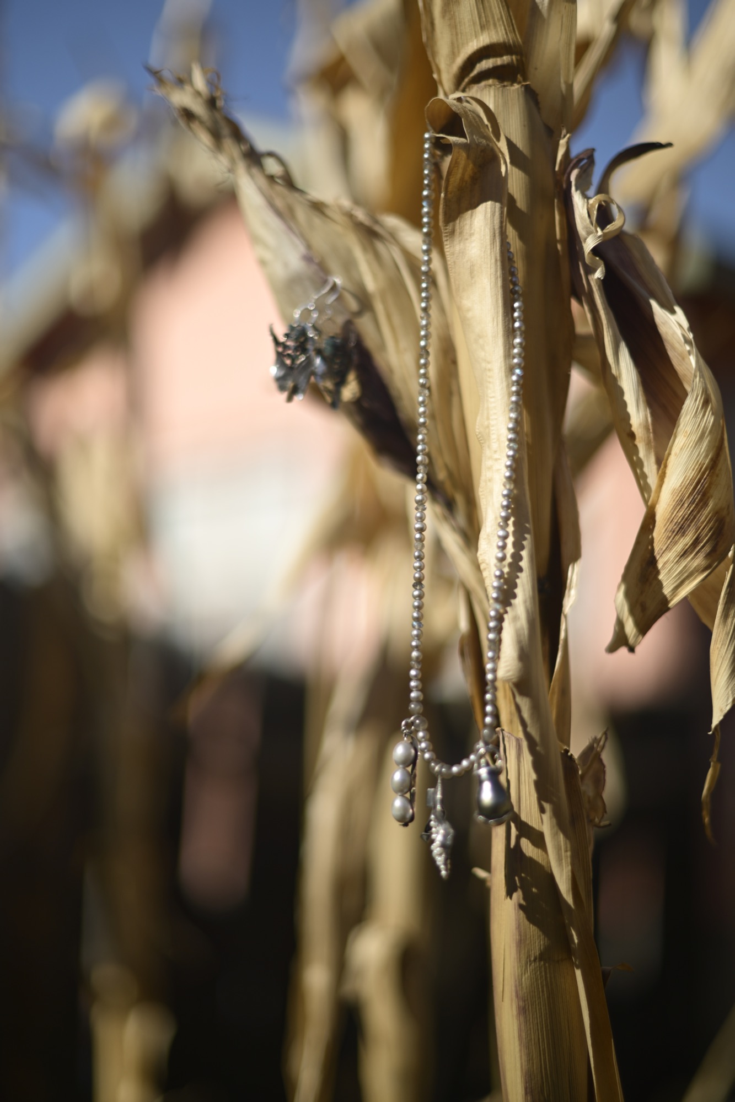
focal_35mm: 50
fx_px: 1531
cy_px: 551
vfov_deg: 39.6
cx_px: 368
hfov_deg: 27.0
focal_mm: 50
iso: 100
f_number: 1.4
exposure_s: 1/4000
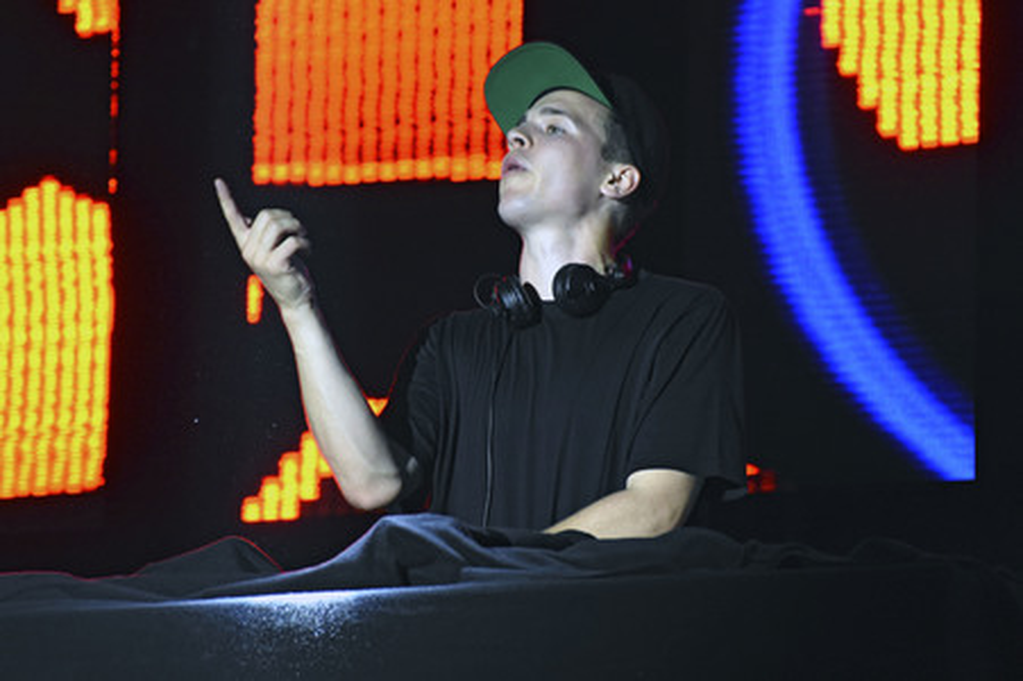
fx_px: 4259
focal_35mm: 150
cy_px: 340
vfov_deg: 9.1
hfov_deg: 13.7
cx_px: 512
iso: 2500
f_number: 5.6
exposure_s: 1/100
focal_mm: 100
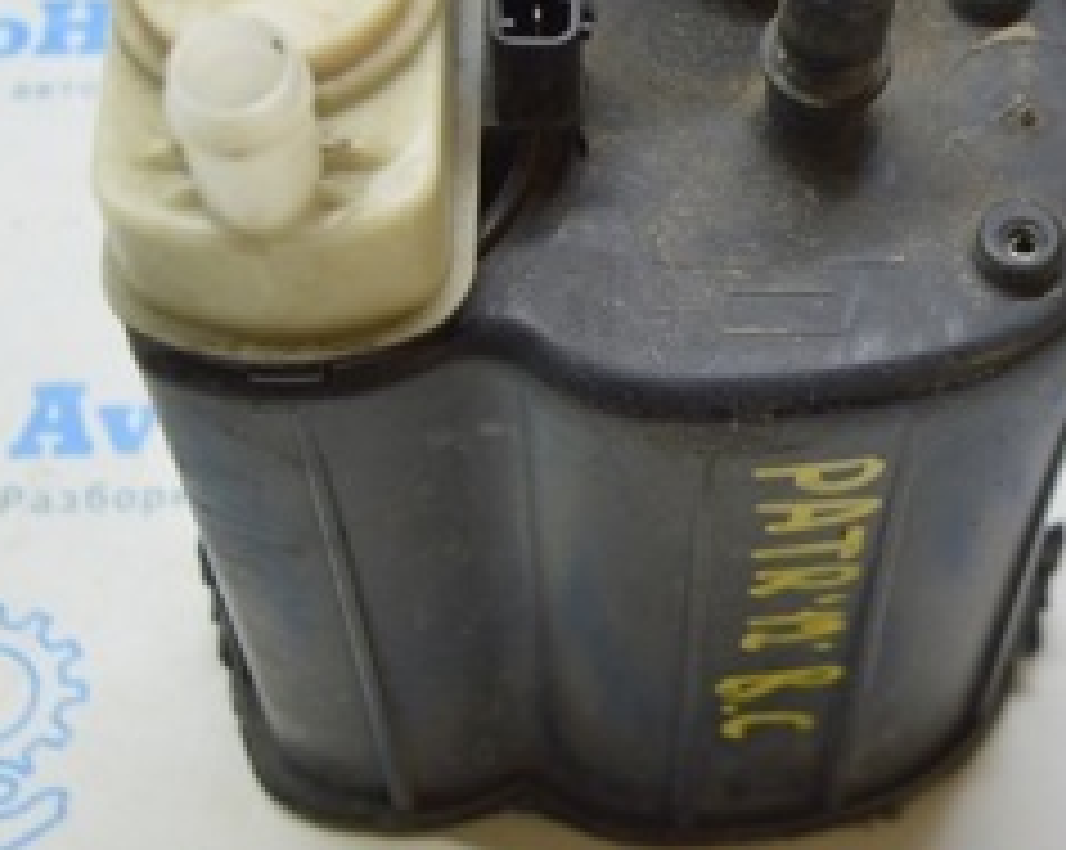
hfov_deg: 25.1
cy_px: 146
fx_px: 2395
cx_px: 607
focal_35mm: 76
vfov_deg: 19.9
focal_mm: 20
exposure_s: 1/40
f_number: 3.5
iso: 400
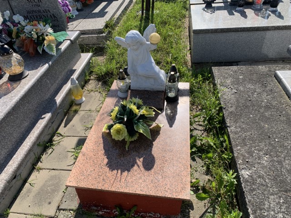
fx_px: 219
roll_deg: +4.2
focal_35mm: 26
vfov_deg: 53.1
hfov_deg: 67.3
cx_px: 146
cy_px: 109
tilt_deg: -37.3
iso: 25
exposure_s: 1/1560
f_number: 1.8
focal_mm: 4.25
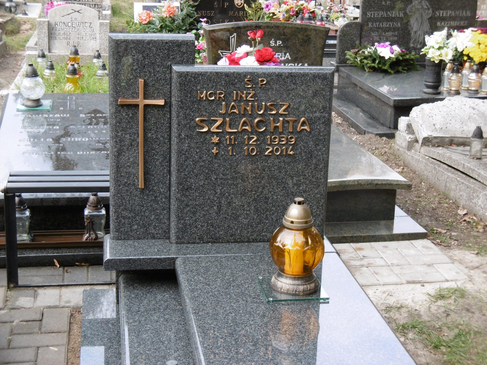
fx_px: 957
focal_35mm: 68
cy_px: 182
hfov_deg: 28.6
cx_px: 244
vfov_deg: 21.6
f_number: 4.4
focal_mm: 12.1
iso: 160
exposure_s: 1/100
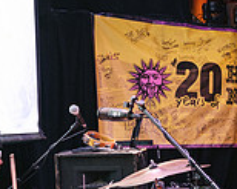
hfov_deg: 20.2
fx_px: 596
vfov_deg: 17.7
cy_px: 175
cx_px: 325
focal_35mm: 85
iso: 1600
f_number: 4
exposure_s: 1/80
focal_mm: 24
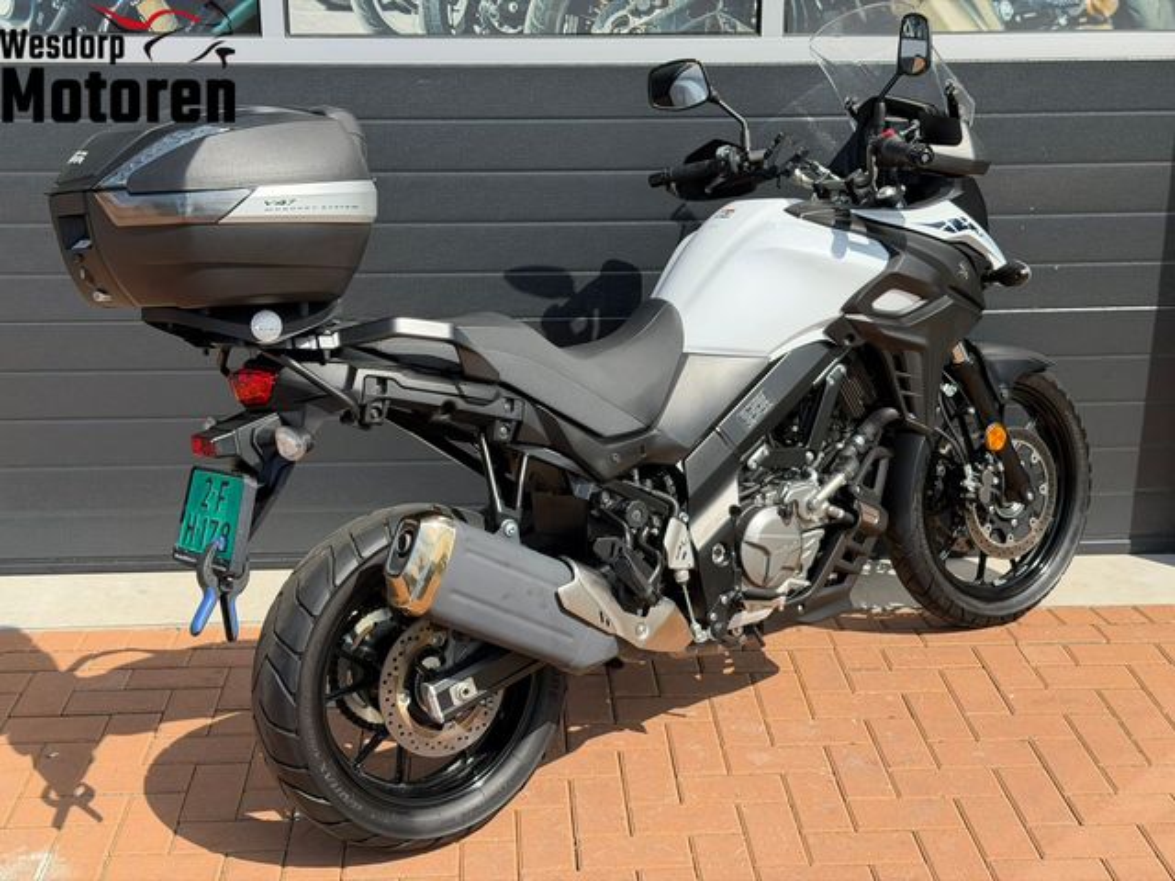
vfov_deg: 30.3
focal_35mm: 48
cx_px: 588
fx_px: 1629
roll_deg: -0.3
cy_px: 440
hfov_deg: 39.7
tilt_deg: -16.5
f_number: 1.78
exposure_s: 1/2976
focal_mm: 6.76
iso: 80
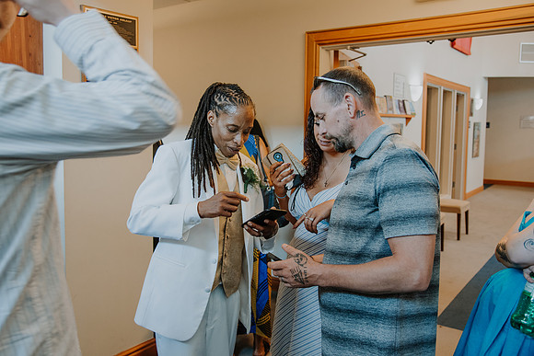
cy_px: 158
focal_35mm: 33
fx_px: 494
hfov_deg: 56.7
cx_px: 238
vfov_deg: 39.6
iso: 900
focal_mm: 30
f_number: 4
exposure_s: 1/60
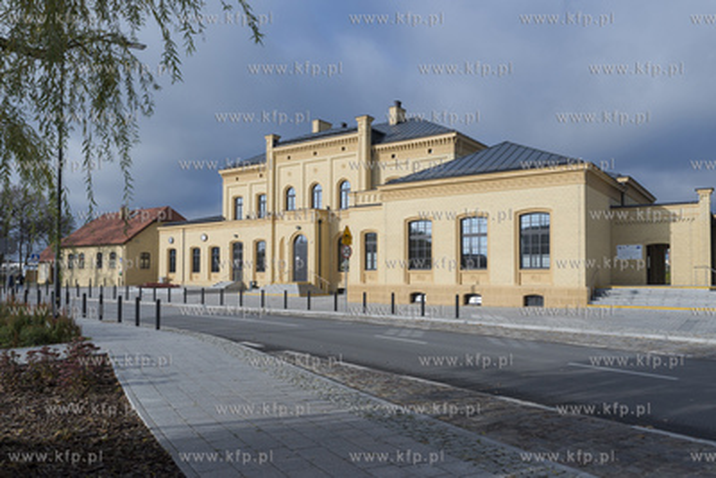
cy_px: 239
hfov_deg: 63.6
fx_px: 577
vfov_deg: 45.0
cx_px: 358
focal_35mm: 29
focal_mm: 29
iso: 400
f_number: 6.3
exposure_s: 1/3200
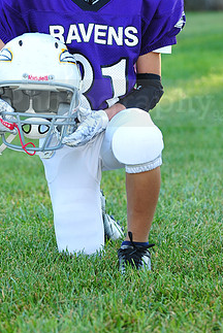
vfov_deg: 9.9
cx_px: 79
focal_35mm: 208
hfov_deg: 6.6
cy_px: 94
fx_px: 1928
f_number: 4.5
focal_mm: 116
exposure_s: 1/60
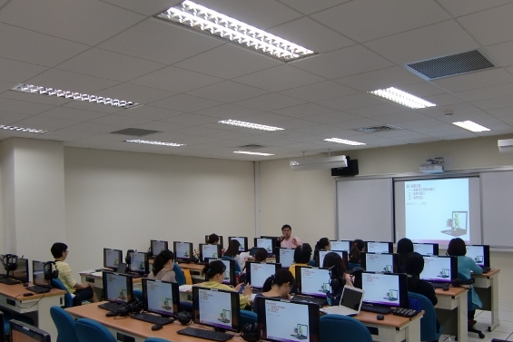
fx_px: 470
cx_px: 252
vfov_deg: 39.7
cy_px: 213
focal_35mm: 33
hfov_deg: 57.2
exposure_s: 1/60
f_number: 2.6
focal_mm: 4.9
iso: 80
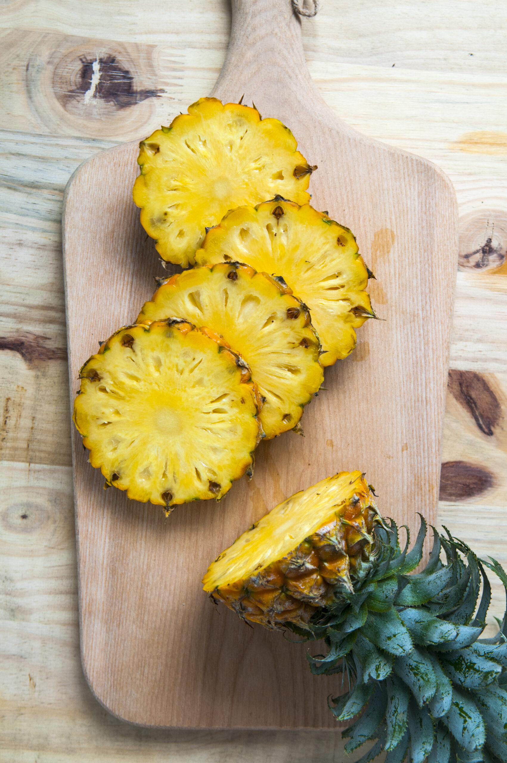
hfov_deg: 28.0
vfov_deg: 41.2
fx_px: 1016
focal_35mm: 48
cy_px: 382
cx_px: 254
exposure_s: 1/125
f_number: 4
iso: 160
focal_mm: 32
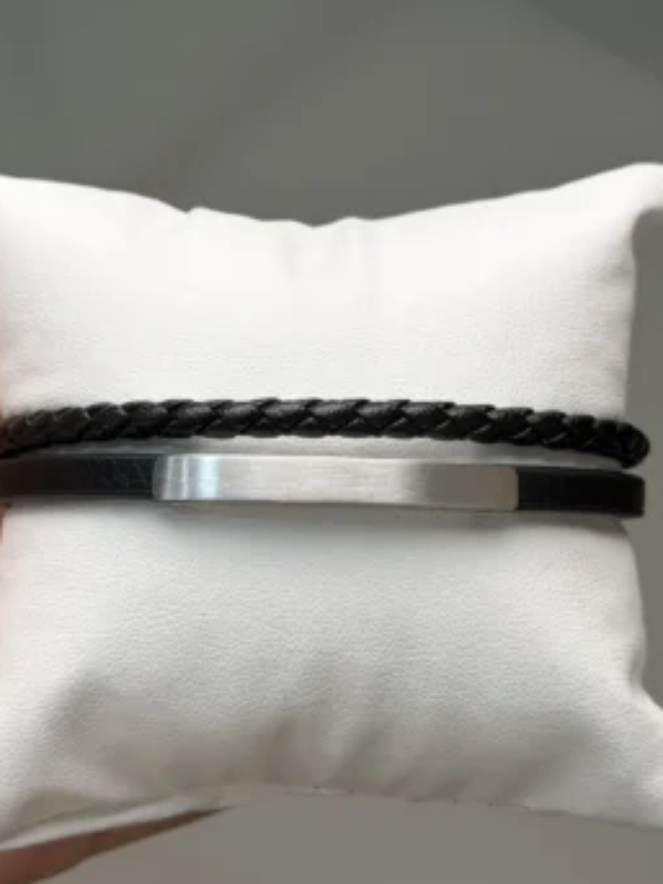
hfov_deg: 26.1
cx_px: 317
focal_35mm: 56
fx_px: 1431
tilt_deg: -61.6
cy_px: 466
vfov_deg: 34.4
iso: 64
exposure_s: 1/493
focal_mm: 6.76
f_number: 1.78
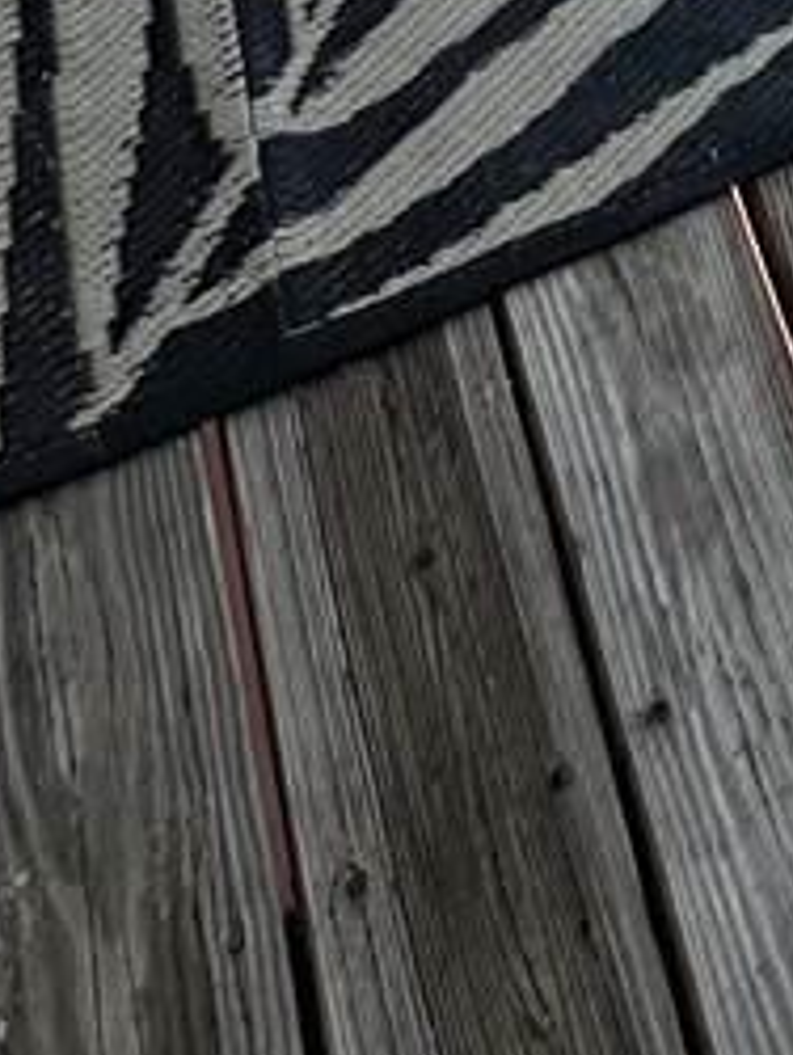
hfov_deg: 15.7
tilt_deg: -15.3
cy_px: -1882
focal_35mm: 86
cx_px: 1223
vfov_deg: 12.6
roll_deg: -5.7
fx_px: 2622
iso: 40
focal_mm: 2.22
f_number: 2.2
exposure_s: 1/997
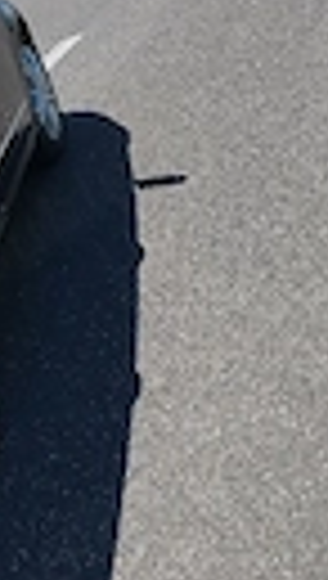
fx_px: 1247
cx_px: -148
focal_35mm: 81
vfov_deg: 26.1
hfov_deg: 14.1
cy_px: 234
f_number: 1.89
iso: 50
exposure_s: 1/1111
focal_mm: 5.89
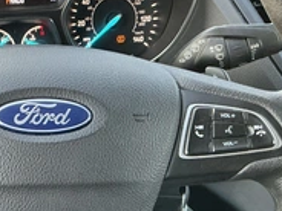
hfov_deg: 30.4
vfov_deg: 23.8
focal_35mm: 61
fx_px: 497
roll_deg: +4.8
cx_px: 34
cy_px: 151
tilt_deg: -31.8
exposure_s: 1/60
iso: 250
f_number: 1.8
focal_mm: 3
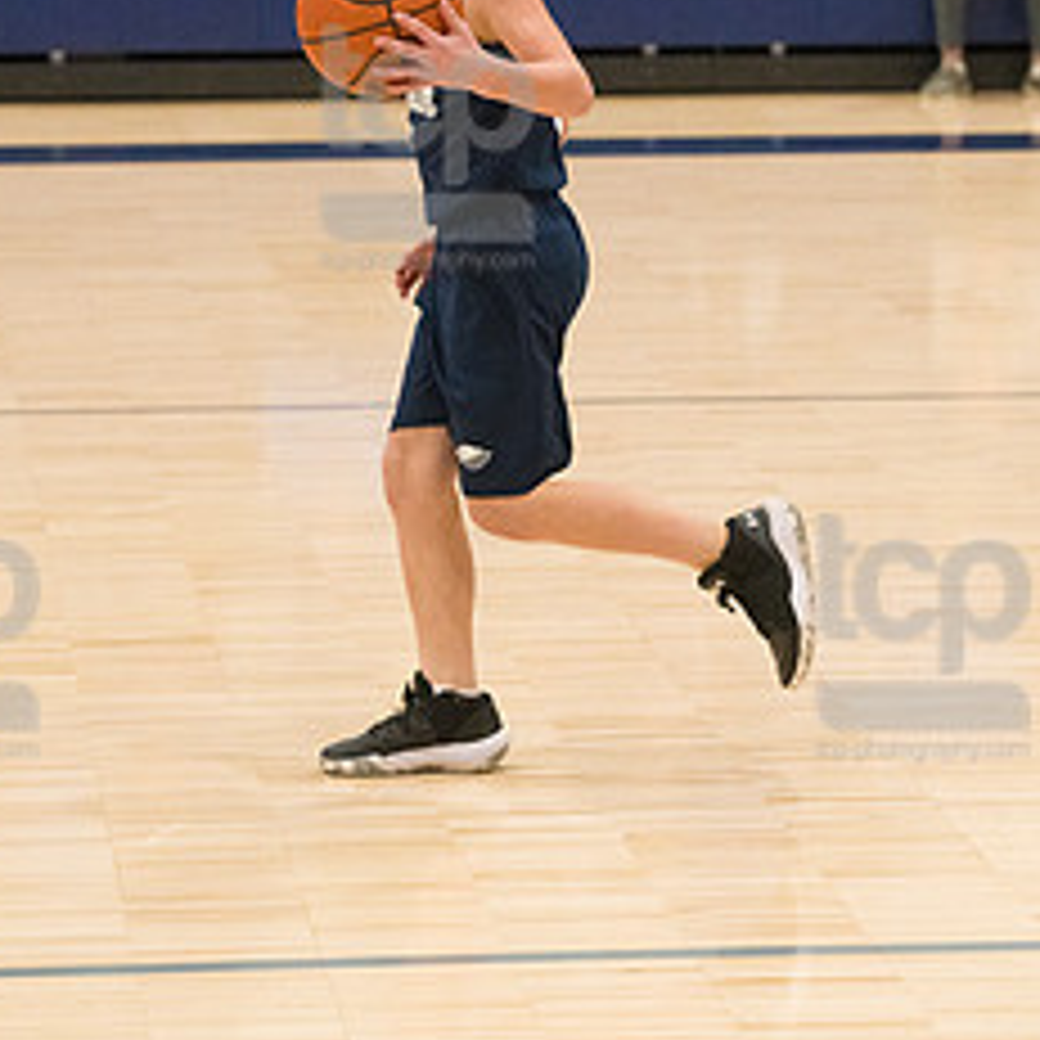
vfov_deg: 10.0
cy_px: 149
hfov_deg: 10.0
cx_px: 428
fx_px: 5914
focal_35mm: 174
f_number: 4.5
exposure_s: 1/1600
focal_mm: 105
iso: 8000
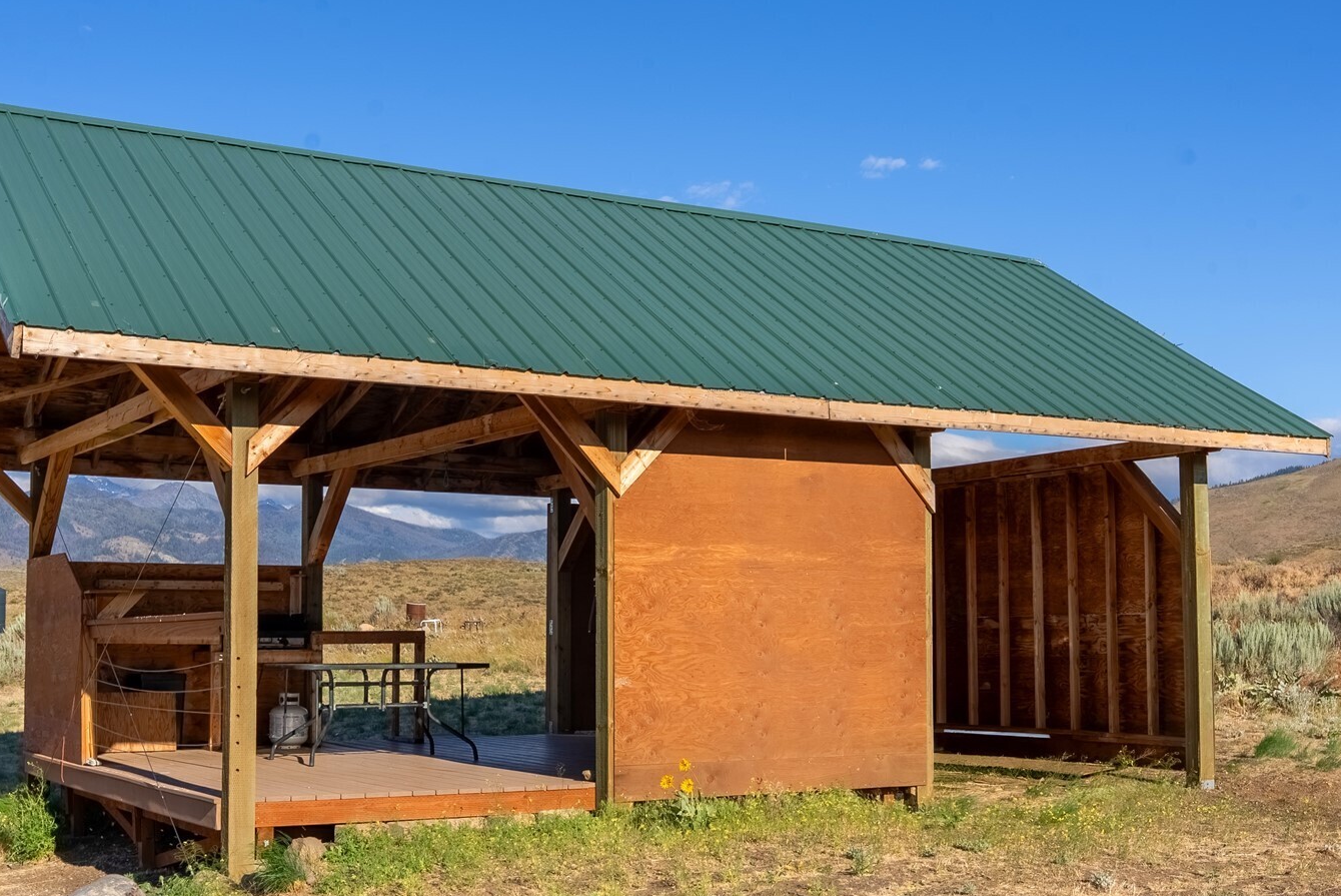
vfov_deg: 31.2
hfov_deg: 45.3
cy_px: 523
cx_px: 603
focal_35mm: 43
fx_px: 1603
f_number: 10
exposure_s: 1/8000
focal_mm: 34
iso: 100
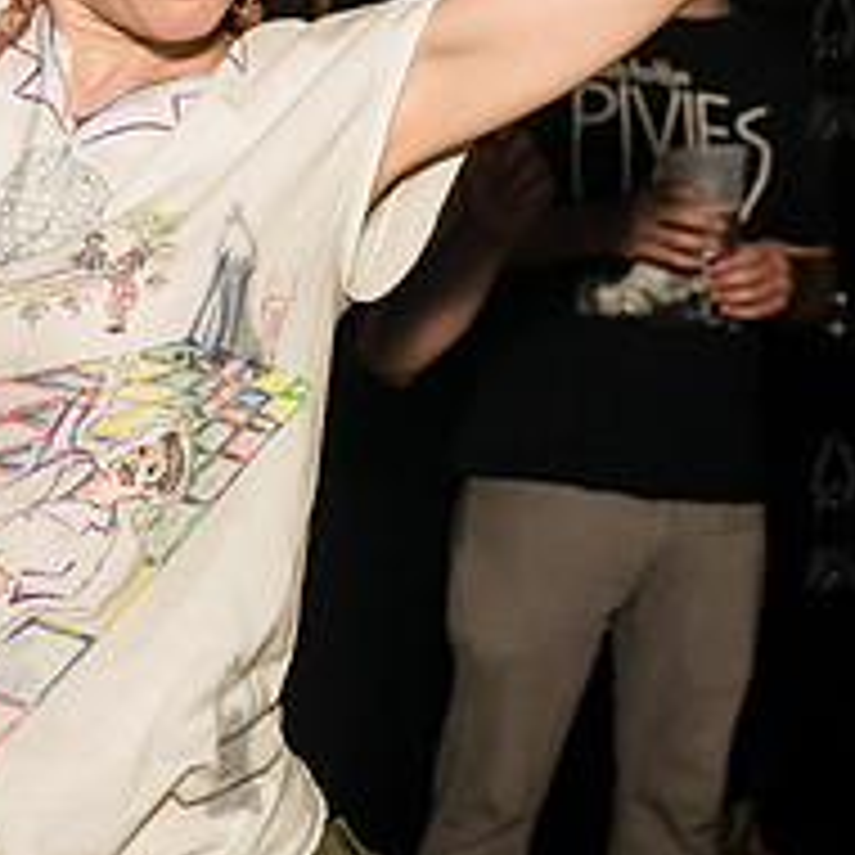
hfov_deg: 20.1
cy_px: 249
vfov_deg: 20.5
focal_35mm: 84
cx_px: 32
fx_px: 2347
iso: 2500
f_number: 3.5
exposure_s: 1/250
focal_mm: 28
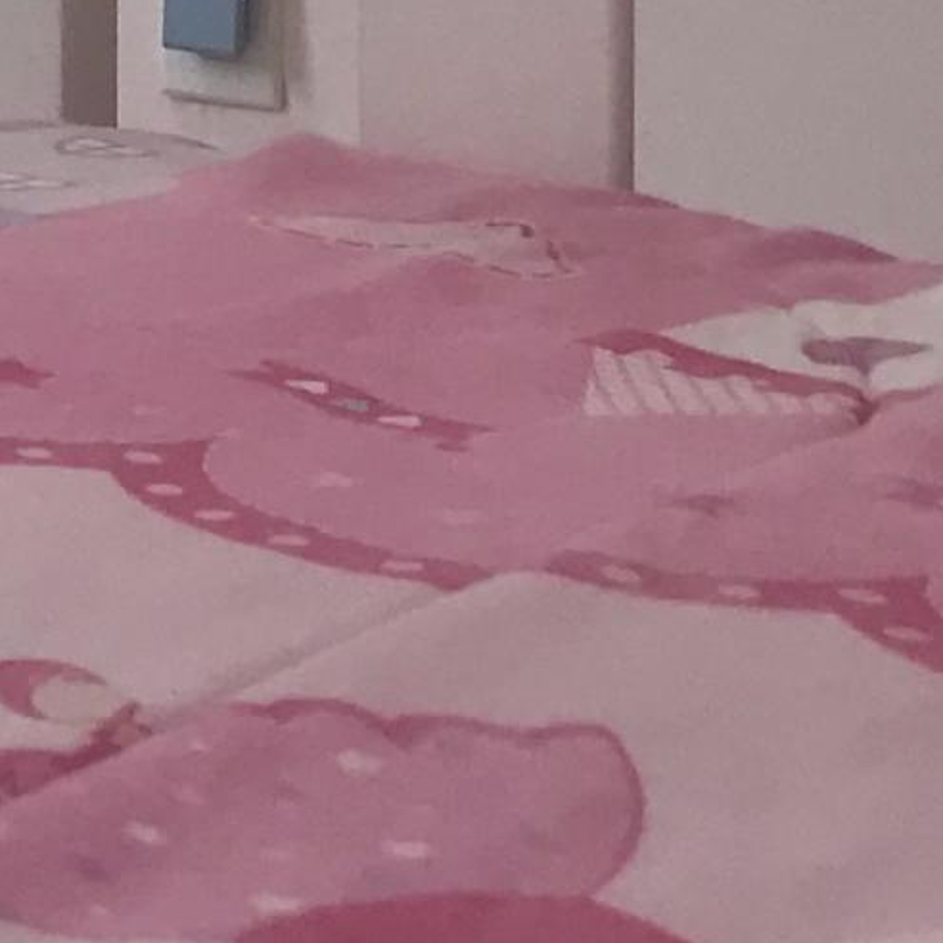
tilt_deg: +2.2
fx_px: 4654
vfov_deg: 10.6
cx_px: -1052
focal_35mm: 151
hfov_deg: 10.5
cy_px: -960
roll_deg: -0.7
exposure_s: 1/60
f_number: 1.8
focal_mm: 3.99
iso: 25
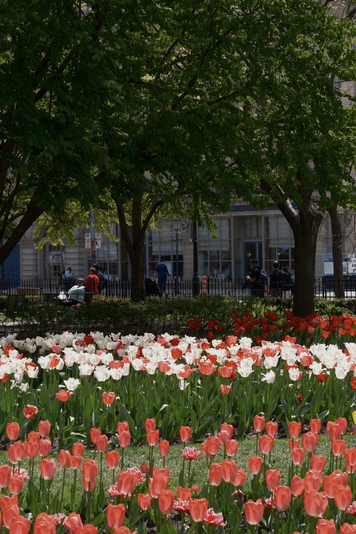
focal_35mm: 35
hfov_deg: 37.9
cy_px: 267
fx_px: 519
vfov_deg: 54.4
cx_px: 178
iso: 400
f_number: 5.6
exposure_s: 1/640
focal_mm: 23
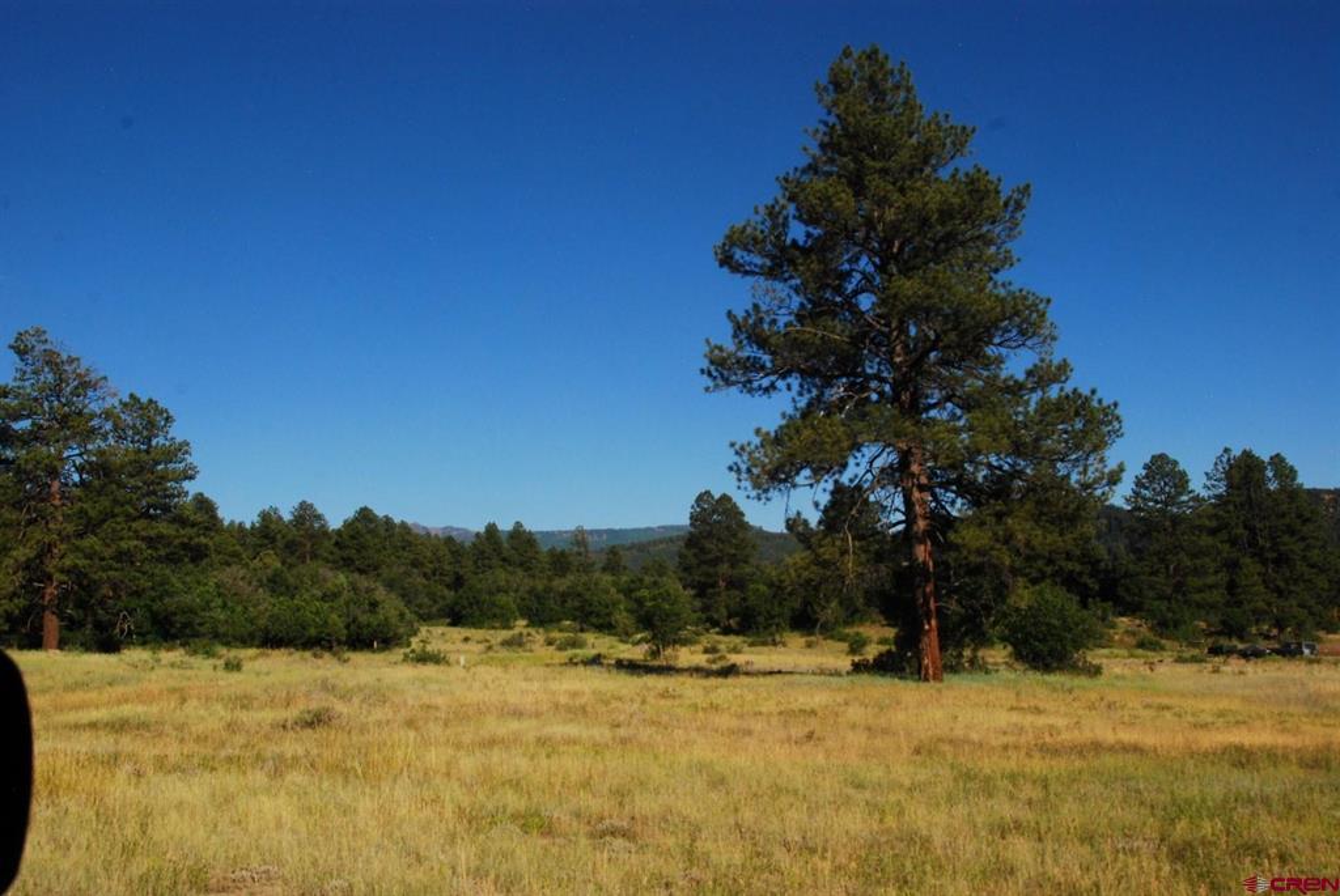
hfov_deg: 49.5
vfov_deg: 34.3
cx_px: 670
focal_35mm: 39
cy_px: 448
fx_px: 1453
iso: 400
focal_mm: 26
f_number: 13
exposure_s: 1/640
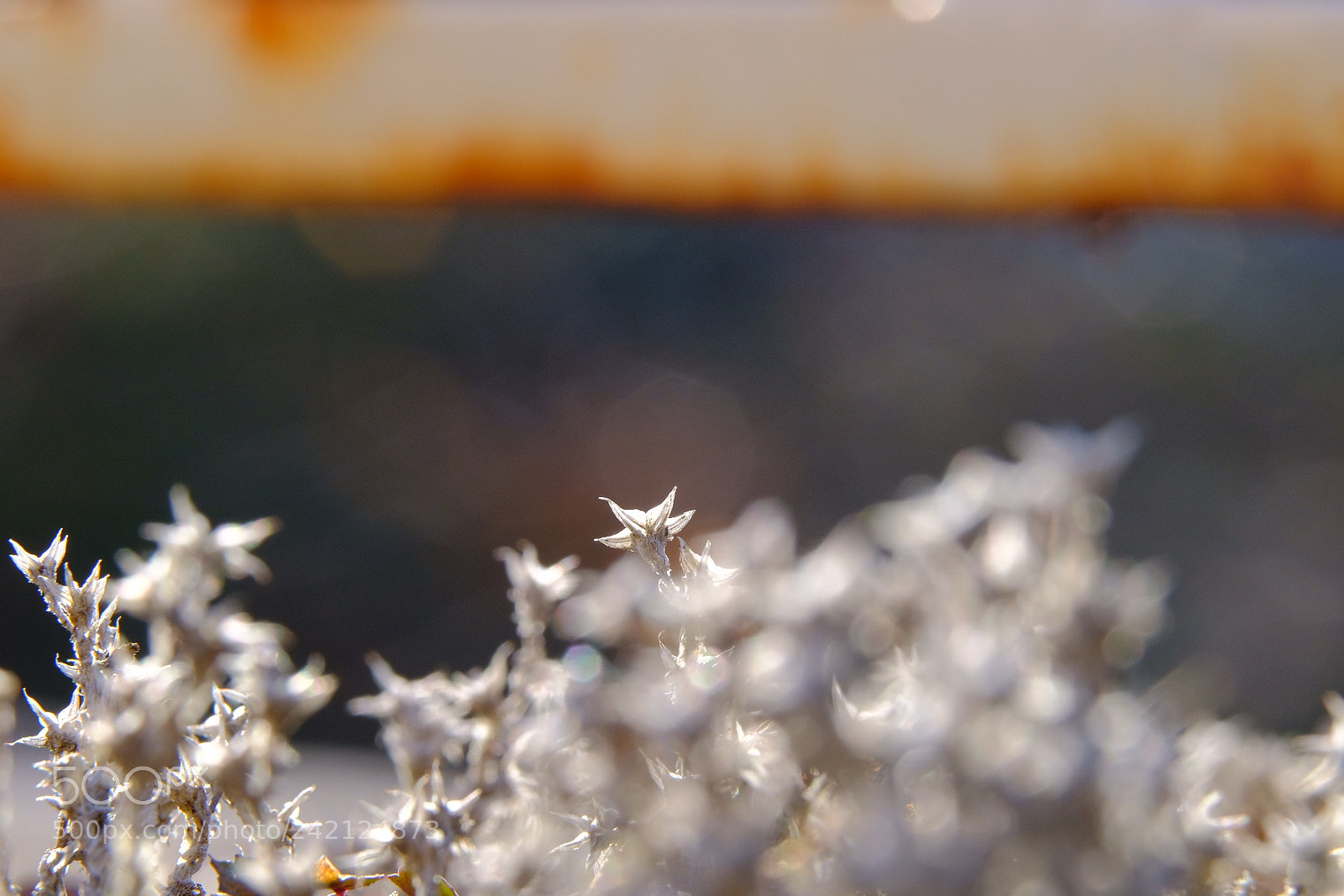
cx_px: 672
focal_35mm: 210
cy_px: 448
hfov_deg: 9.8
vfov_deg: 6.5
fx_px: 7840
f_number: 11
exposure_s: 1/120
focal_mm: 140
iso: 800
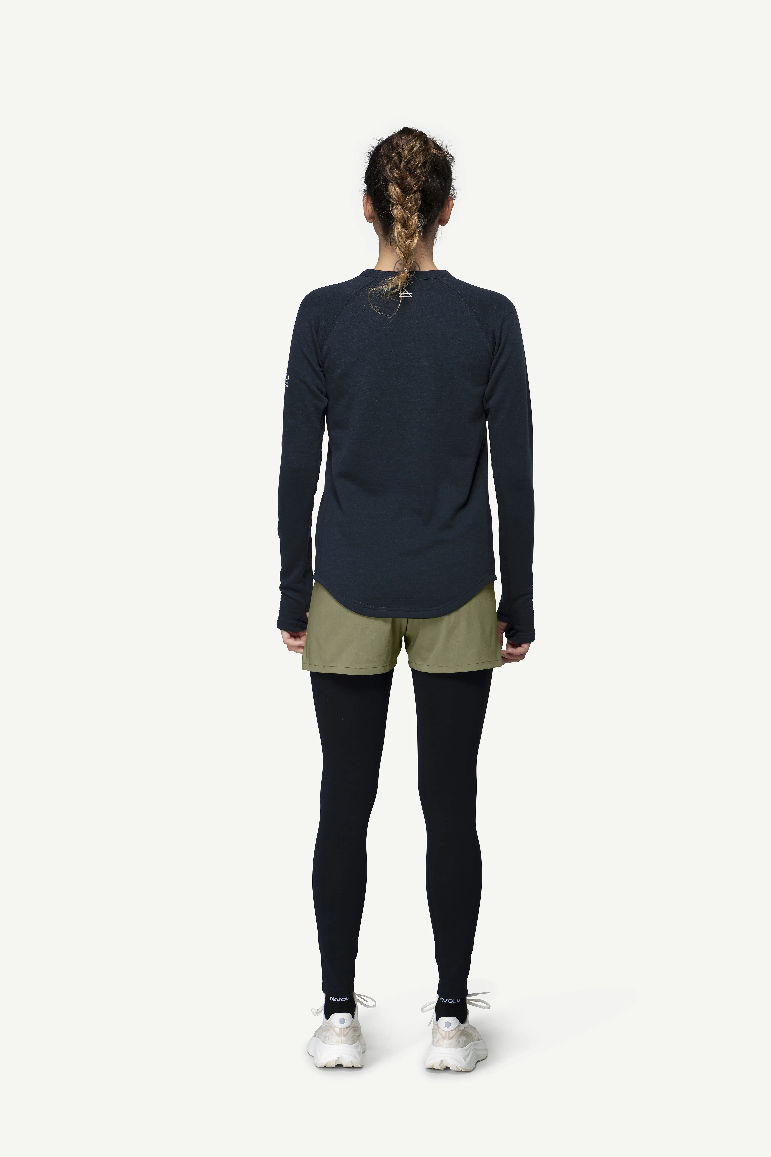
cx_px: 386
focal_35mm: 70
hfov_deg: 19.5
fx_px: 2249
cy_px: 578
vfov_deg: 28.8
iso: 100
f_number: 6.3
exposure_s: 1/50
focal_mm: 70
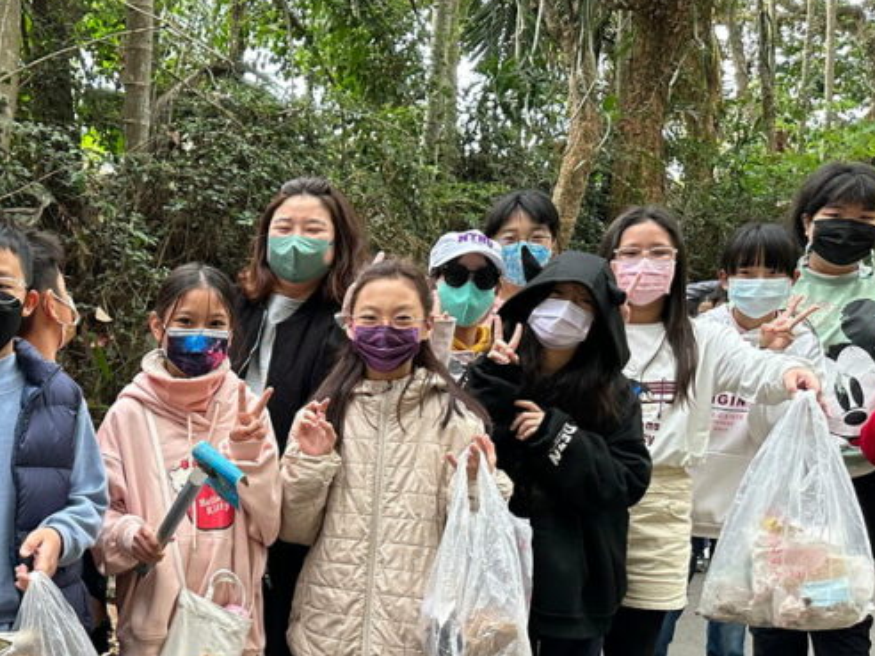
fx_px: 1264
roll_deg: -0.7
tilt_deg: -9.1
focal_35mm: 50
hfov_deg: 36.7
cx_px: 157
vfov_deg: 28.5
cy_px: 516
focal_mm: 6.86
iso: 250
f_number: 1.78
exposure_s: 1/60
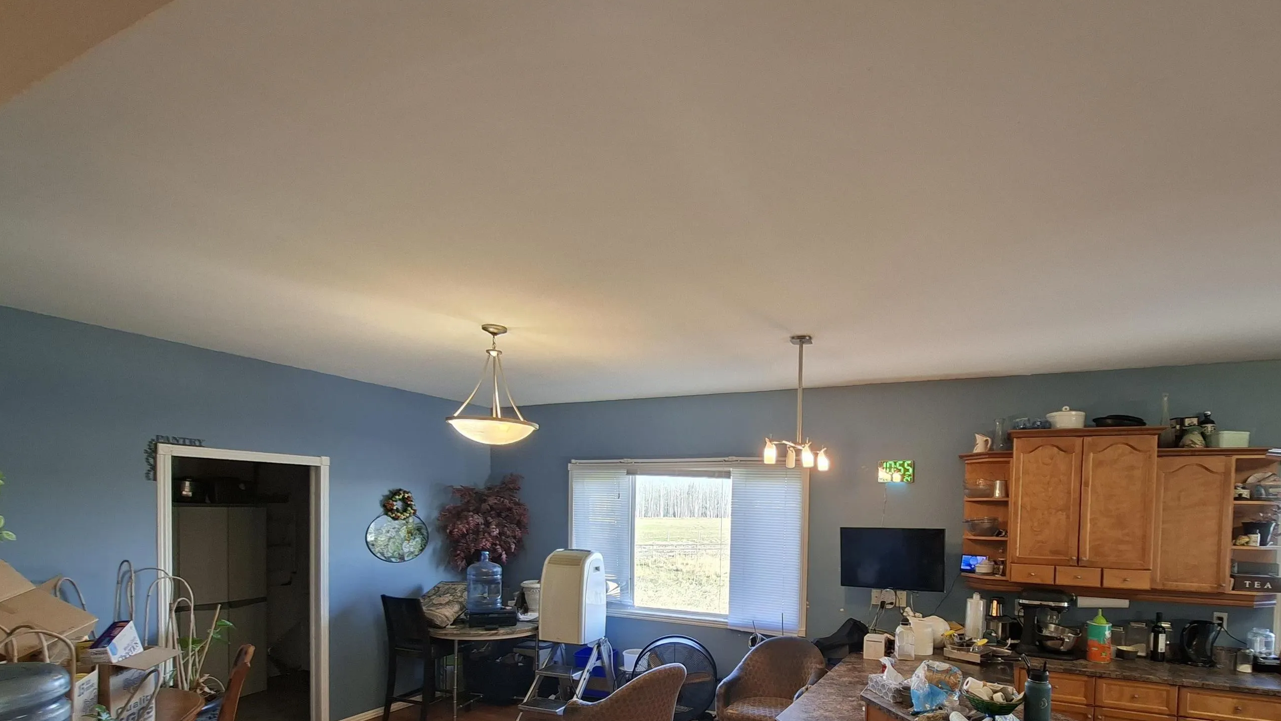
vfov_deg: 61.1
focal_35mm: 17
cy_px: 523
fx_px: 577
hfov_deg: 95.2
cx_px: 740
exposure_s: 1/40
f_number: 2.2
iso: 125
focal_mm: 1.74
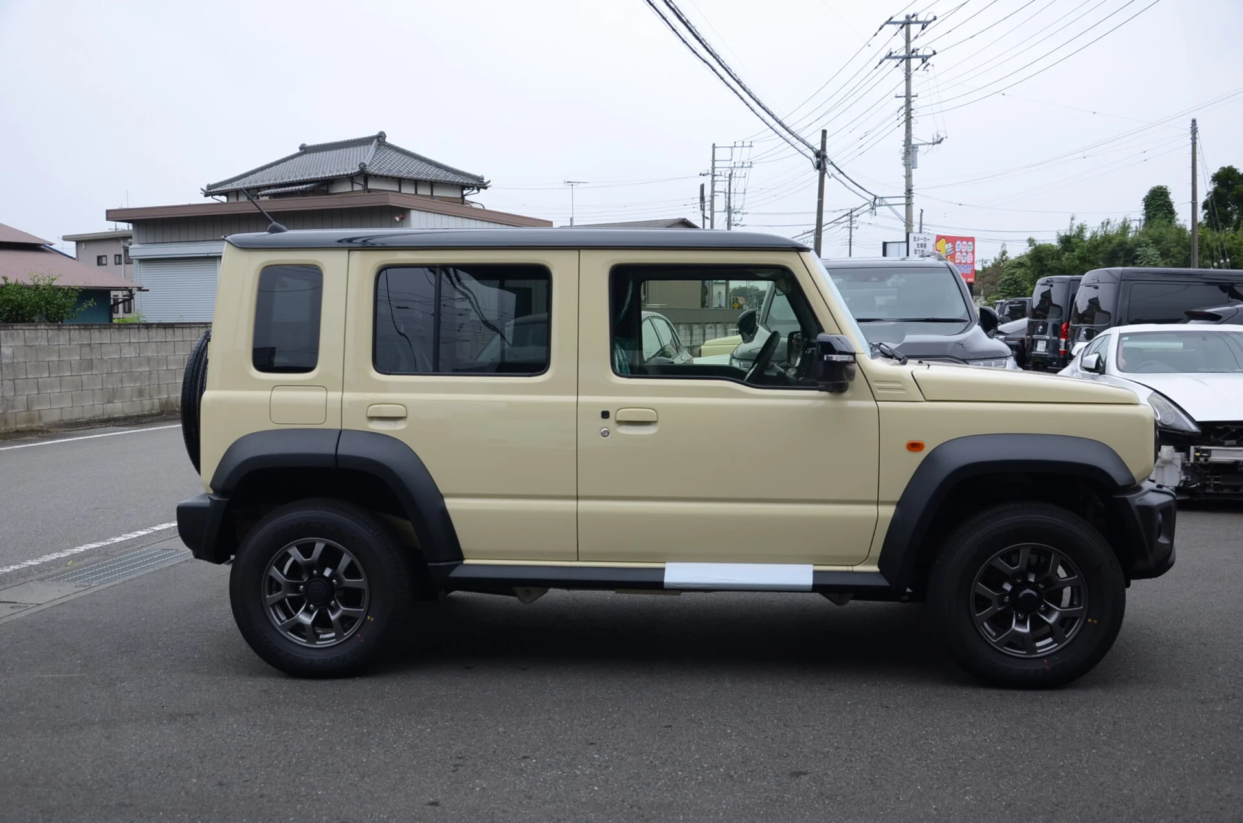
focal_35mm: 38
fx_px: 1292
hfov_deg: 51.4
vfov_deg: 35.3
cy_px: 412
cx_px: 622
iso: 100
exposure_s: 1/125
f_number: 5.6
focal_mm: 25
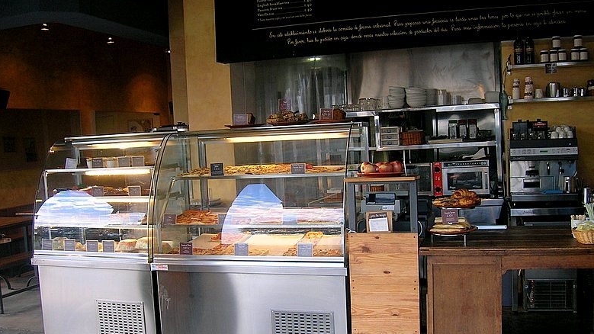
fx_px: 598
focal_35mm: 38
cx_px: 303
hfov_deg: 52.8
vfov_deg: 31.2
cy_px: 185
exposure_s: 1/47.7
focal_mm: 5.7
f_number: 2.9
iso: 50
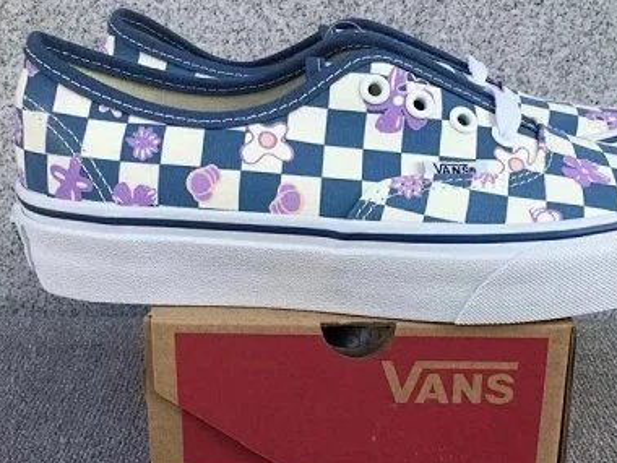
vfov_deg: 29.5
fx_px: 873
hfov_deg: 38.7
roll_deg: -1.8
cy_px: 301
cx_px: 372
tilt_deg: -19.5
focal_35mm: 49
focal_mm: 3.3
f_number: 2.4
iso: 25
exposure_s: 1/303
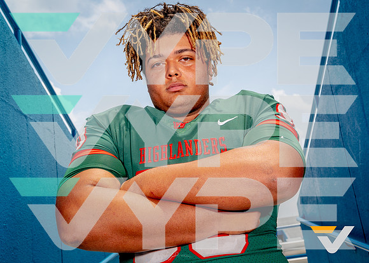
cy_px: 124
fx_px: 440
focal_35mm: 42
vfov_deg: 33.3
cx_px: 198
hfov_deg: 45.5
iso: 100
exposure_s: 1/125
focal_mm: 38
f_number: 9.5
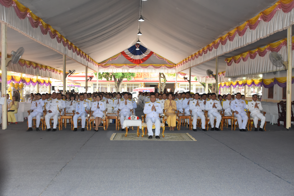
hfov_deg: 53.1
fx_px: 294
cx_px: 147
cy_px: 98
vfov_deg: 36.9
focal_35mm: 36
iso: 800
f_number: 4.5
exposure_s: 1/80
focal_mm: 24
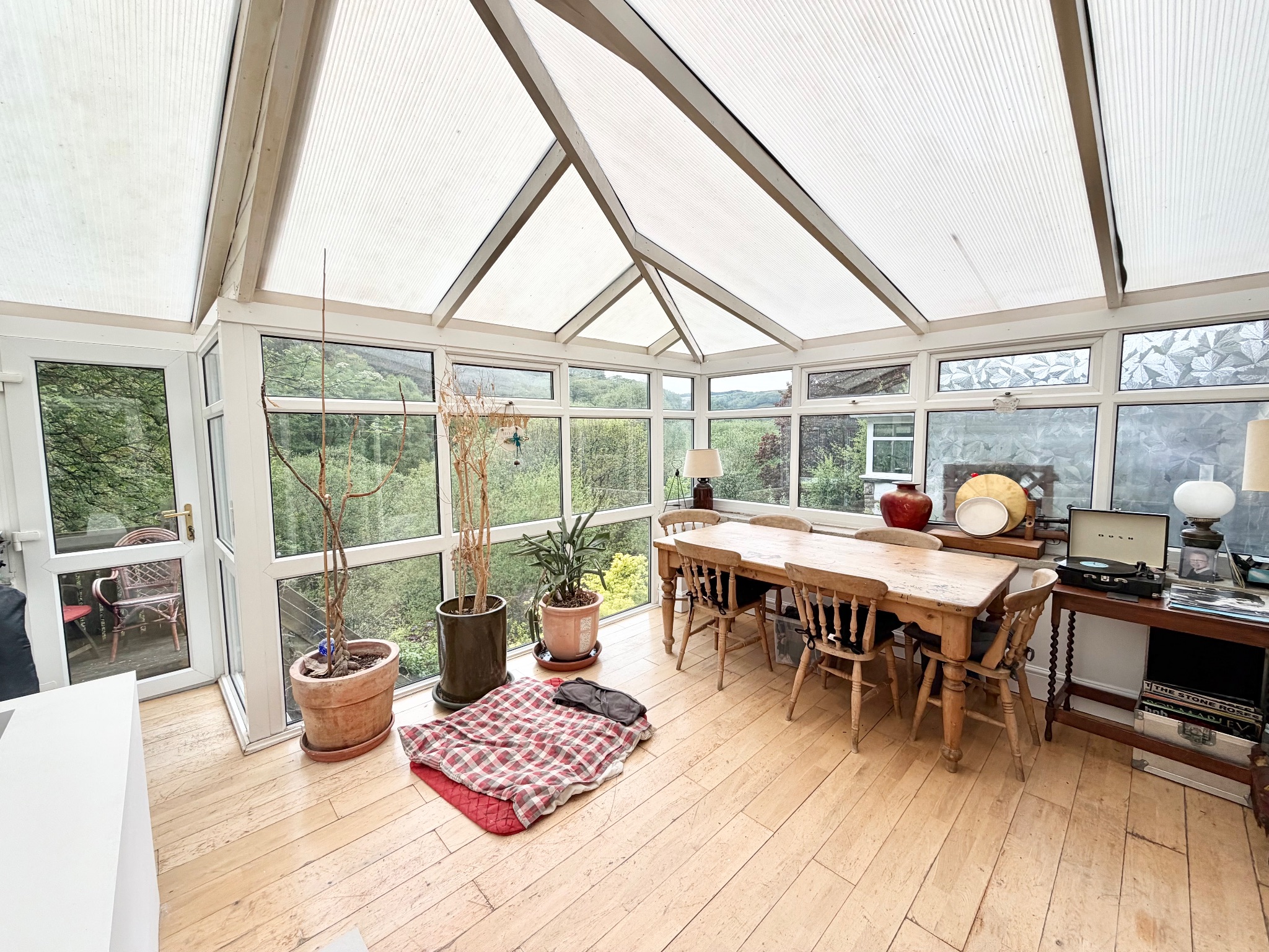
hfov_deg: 102.1
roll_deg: +0.4
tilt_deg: -5.1
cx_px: 634
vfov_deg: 85.7
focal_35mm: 14
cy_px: 476
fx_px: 513
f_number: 2.2
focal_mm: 2.22
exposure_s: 1/494
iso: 64
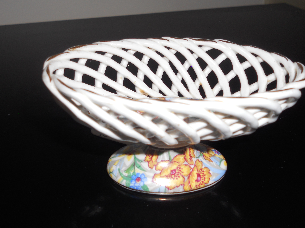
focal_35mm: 41
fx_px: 361
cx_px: 139
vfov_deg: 35.1
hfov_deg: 45.7
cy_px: 123
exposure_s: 1/25
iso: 80
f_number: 8.8
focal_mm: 5.8
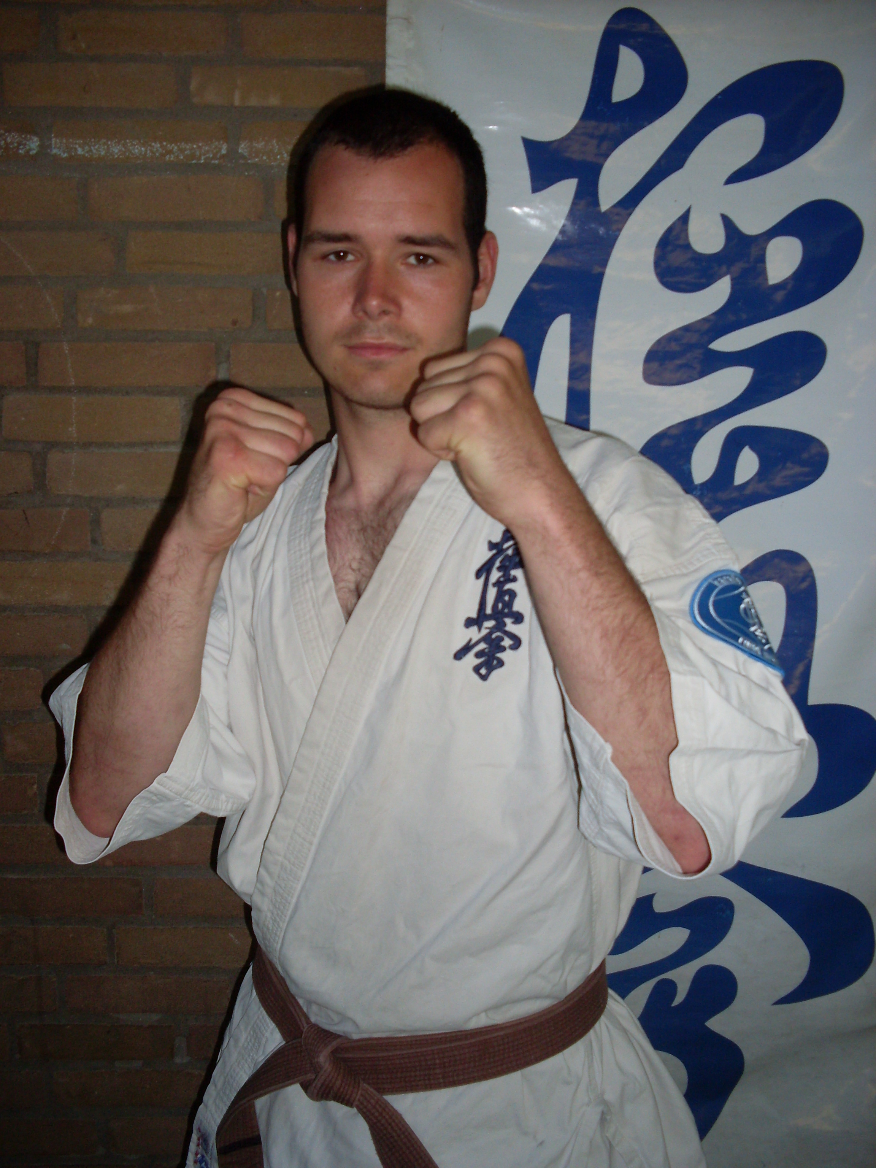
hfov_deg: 37.7
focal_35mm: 38
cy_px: 584
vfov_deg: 49.0
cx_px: 438
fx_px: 1282
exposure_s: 1/45
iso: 100
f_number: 2.8
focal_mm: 6.3
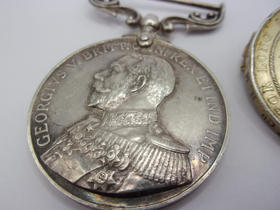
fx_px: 226
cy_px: 105
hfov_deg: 63.4
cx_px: 140
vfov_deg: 49.7
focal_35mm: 28
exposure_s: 1/160
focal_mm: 5.1
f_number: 3.9
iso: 80
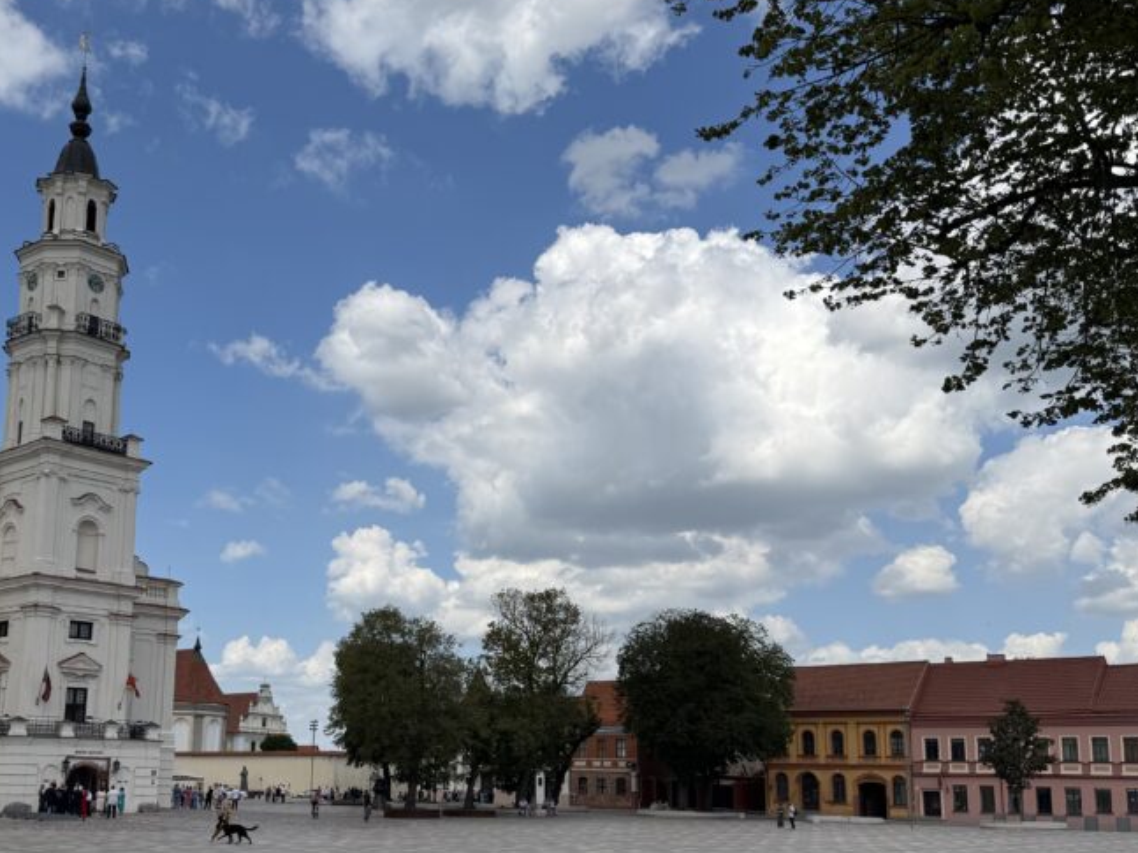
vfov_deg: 37.3
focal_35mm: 38
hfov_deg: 48.5
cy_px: 565
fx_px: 1249
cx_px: 417
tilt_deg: +10.7
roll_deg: -1.2
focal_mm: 6.76
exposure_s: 1/7092
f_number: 1.78
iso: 80
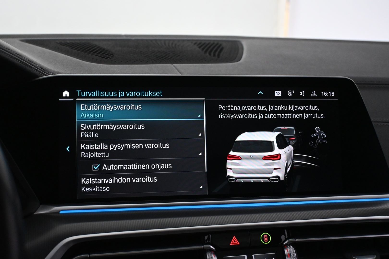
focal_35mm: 51
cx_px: 194
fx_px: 551
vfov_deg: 26.5
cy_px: 130
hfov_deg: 38.9
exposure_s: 1/100
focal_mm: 34
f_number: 5
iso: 3200
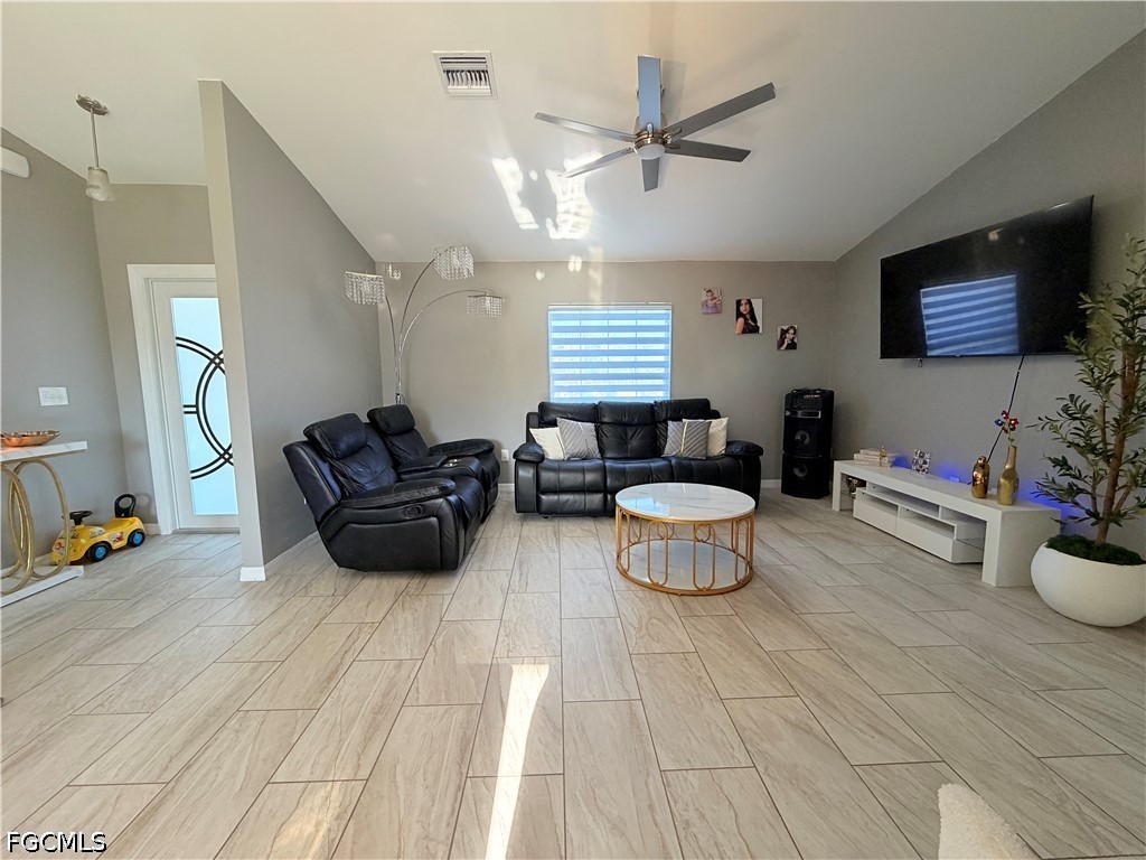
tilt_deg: -6.1
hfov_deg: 102.1
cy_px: 430
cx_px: 573
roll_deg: +1.3
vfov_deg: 85.7
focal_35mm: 14
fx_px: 463
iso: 200
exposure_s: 1/121
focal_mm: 2.22
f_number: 2.2
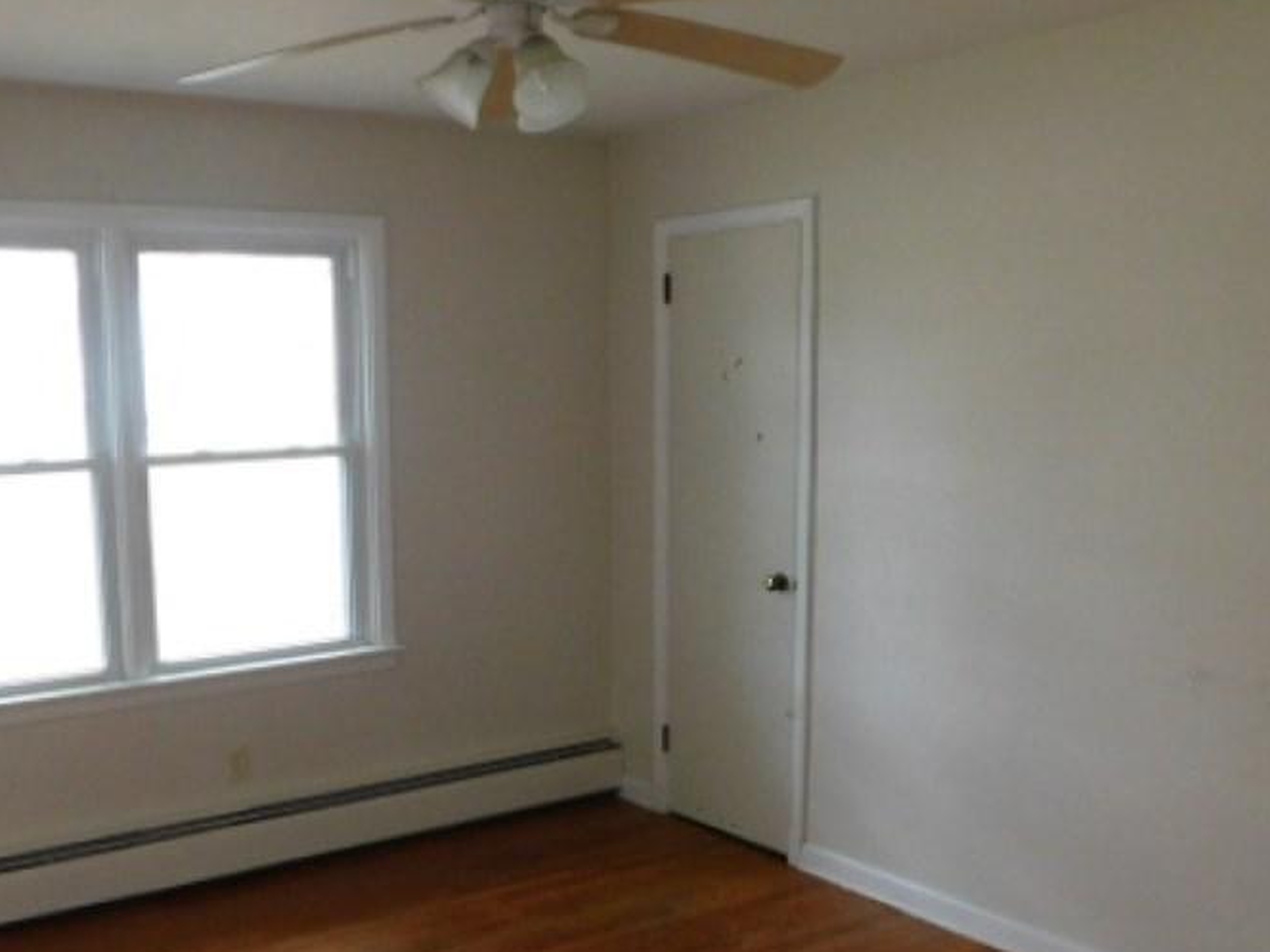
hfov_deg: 49.7
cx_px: 482
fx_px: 1357
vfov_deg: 38.4
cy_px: 595
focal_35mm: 37
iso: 400
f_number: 3
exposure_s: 1/30
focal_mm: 4.1
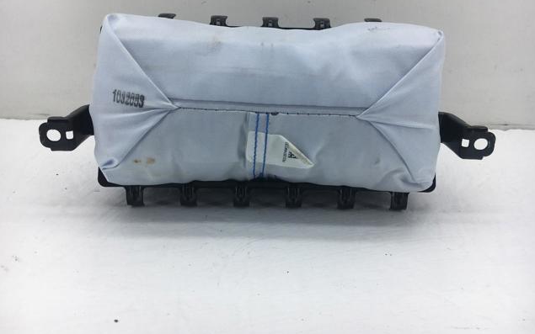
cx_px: 269
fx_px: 452
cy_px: 141
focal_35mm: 31
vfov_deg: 40.5
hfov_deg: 61.2
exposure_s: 1/270
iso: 25
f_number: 2.2
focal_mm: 4.15
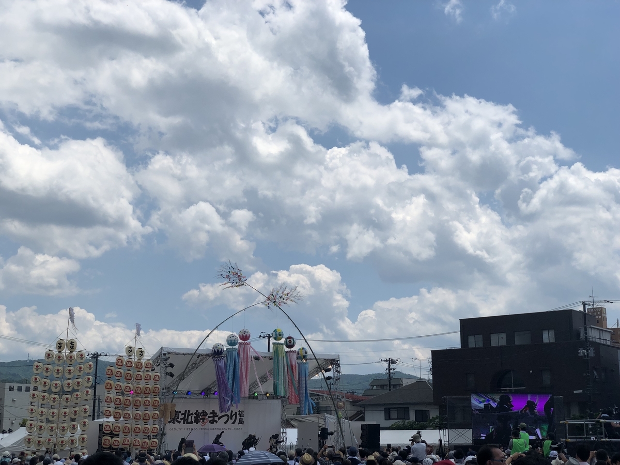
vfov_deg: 28.0
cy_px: 232
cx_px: 310
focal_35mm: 52
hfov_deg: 36.8
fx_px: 931
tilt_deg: +14.0
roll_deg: -0.1
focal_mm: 6
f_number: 2.4
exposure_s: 1/2825
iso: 16
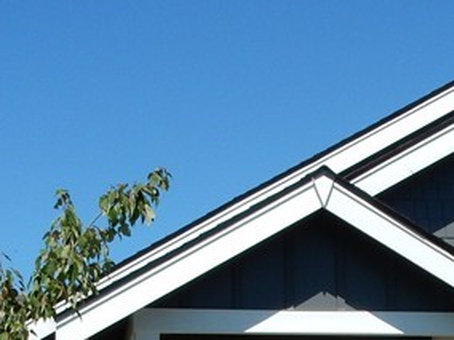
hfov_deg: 18.0
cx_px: 384
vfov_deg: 13.3
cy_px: 421
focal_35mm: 108
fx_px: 1416
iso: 125
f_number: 4
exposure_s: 1/1600
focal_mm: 5.4
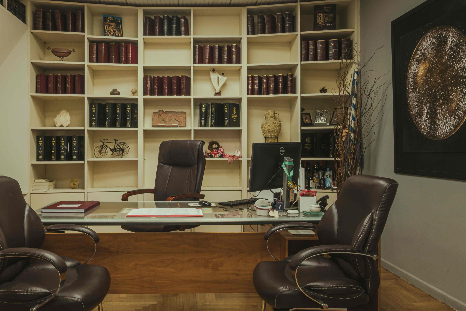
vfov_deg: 42.3
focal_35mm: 31
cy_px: 152
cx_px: 182
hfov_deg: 59.7
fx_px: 401
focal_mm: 16
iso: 100
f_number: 16
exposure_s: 1
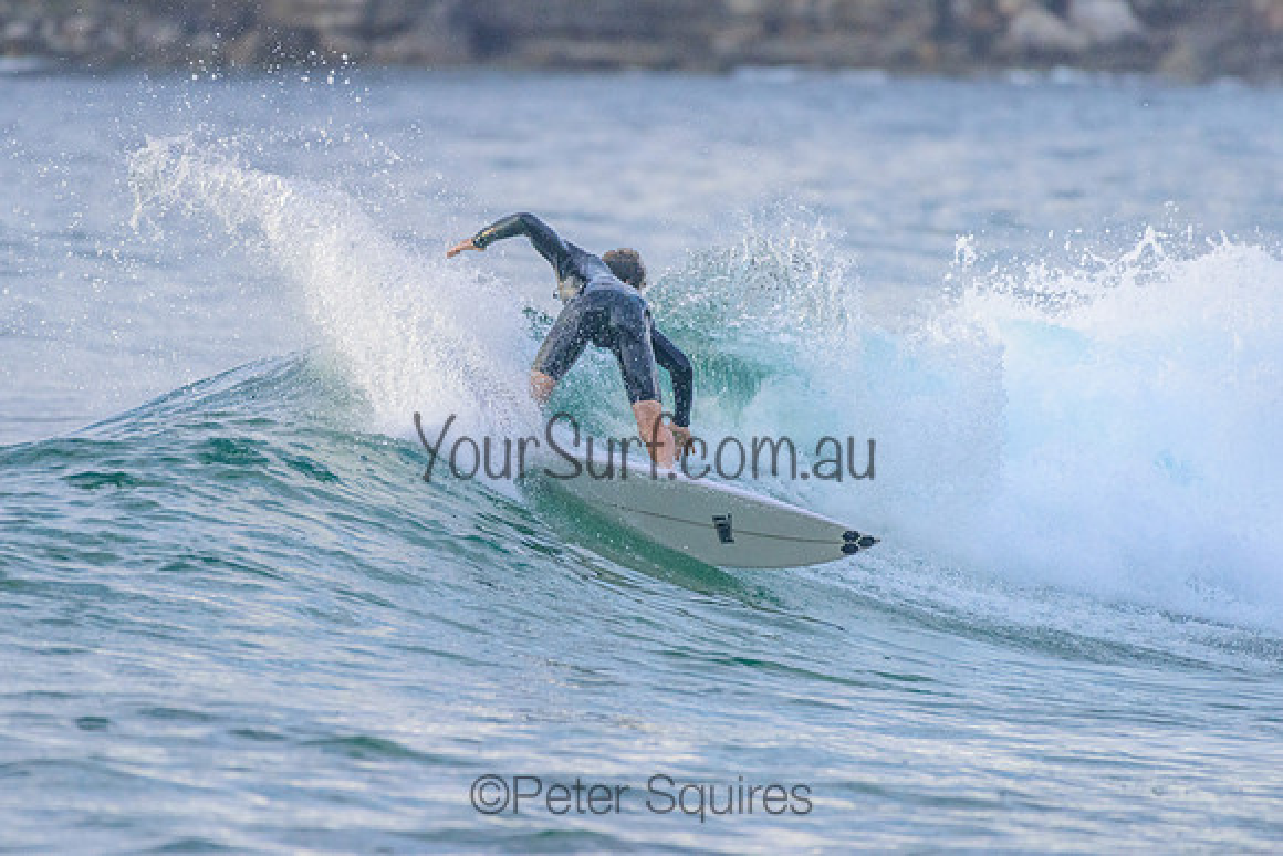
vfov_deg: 2.2
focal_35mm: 613
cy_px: 361
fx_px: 21855
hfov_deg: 3.4
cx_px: 558
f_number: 5.6
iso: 1800
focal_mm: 500
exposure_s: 1/2000
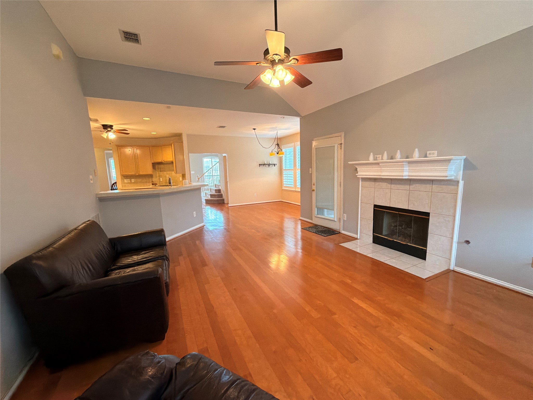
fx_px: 216
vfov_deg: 85.7
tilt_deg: -7.7
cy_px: 200
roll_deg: +2.8
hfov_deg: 102.1
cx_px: 266
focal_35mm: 14
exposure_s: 1/60
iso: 400
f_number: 2.2
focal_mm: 2.22
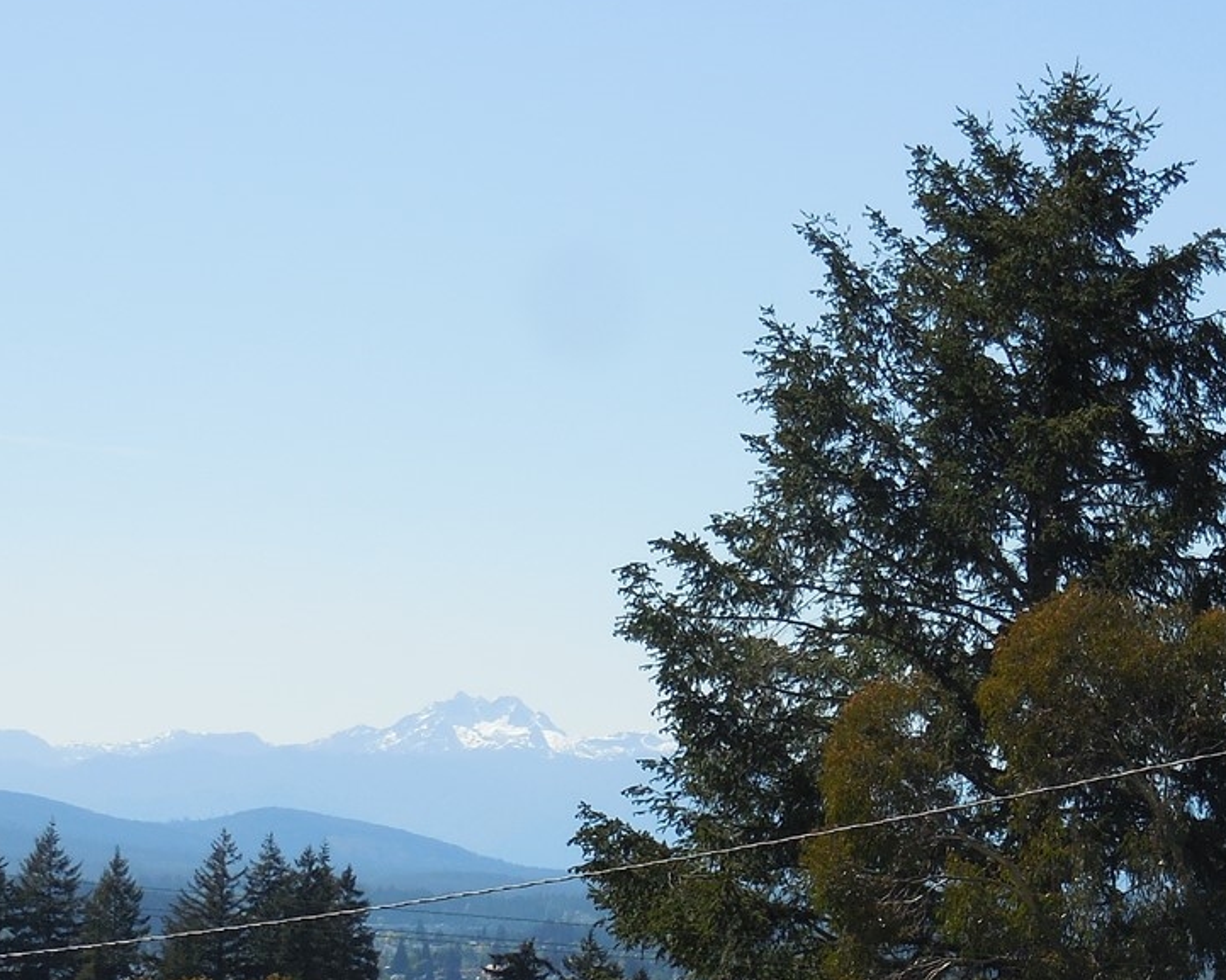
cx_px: 1027
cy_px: 793
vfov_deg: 11.6
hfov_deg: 14.5
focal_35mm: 132
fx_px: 4788
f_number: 4.5
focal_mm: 11
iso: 125
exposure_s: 1/800
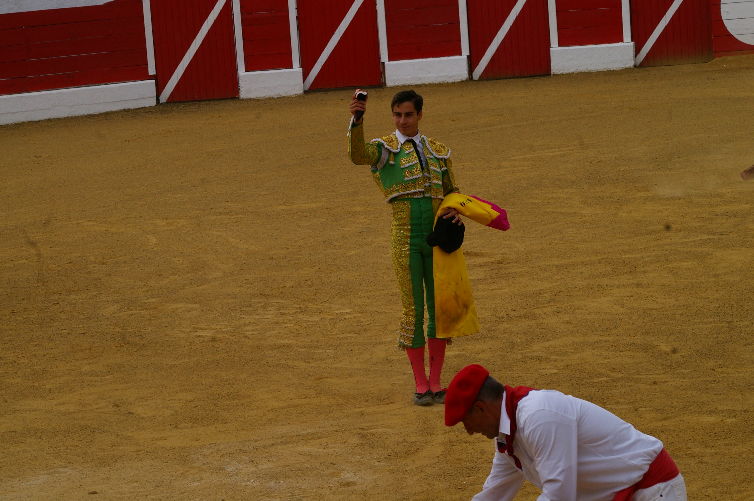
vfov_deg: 9.1
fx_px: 3139
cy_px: 250
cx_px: 377
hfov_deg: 13.7
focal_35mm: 150
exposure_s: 1/500
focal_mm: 100
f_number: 11
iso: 400
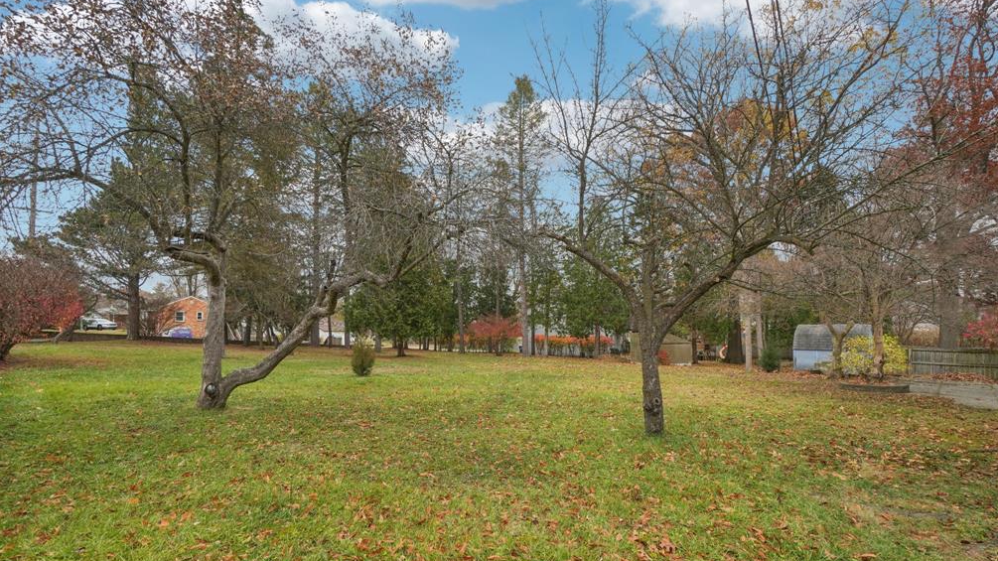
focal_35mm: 16
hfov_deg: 99.4
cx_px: 492
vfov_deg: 66.7
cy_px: 323
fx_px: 423
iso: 250
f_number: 8
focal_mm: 10
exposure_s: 1/30
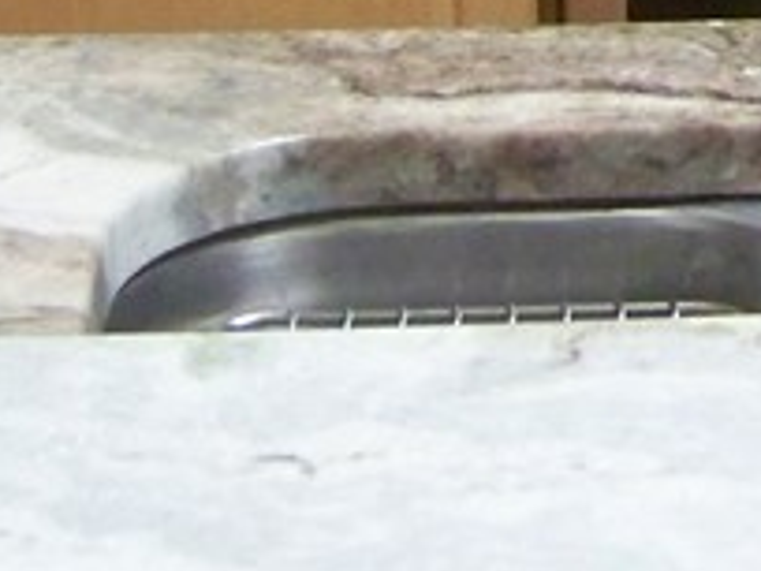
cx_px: 1272
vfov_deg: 7.7
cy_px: -773
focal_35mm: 181
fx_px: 3979
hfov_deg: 10.4
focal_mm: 5.85
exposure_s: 1/30
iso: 320
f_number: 2.8
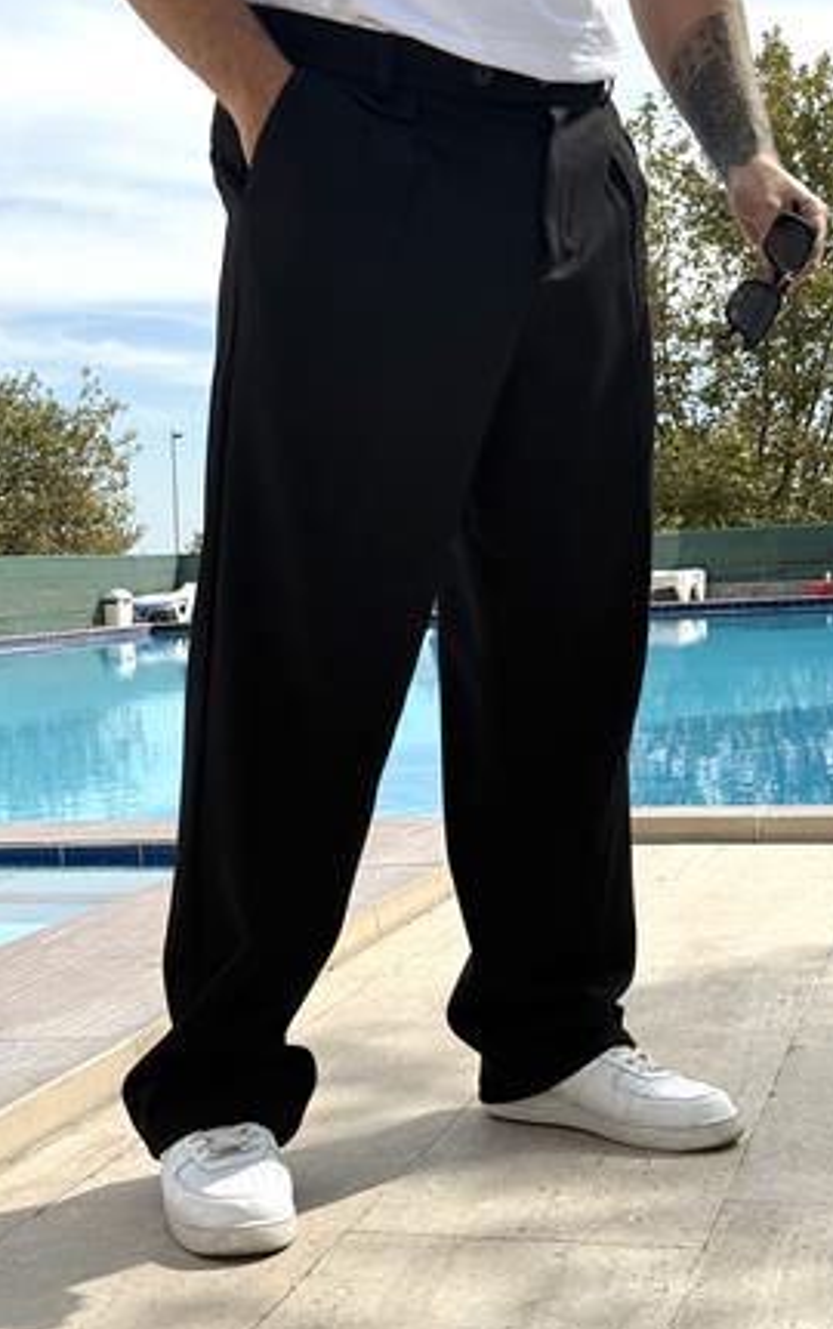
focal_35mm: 55
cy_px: 685
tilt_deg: -3.5
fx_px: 1994
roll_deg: +2.3
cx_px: 429
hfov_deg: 23.6
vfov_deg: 36.9
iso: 80
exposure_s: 1/4329
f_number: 1.78
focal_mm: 6.76
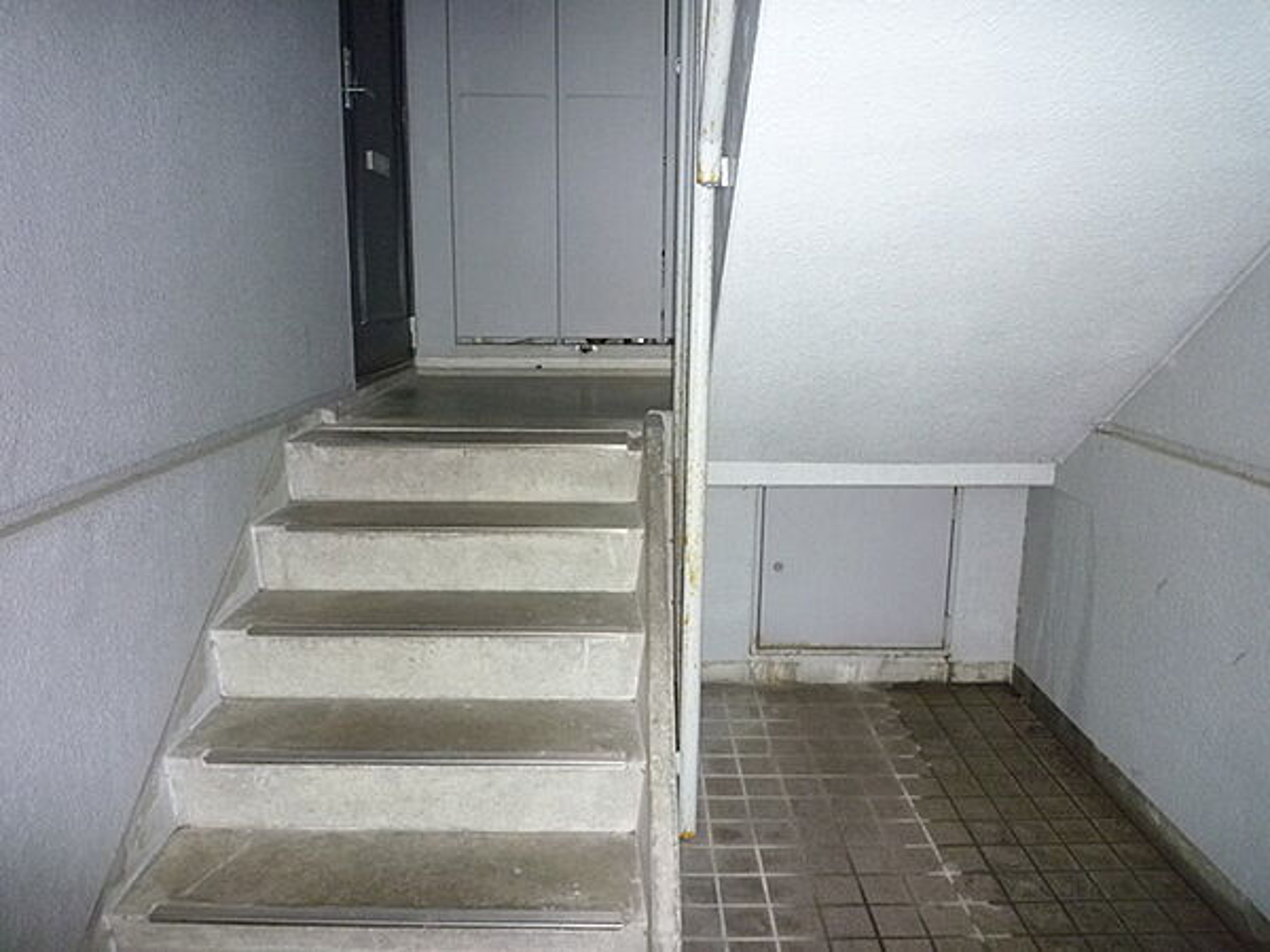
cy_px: 476
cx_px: 635
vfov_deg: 54.9
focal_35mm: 25
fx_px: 917
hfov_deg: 69.4
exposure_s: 1/125
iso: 400
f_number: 2.8
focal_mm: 4.4
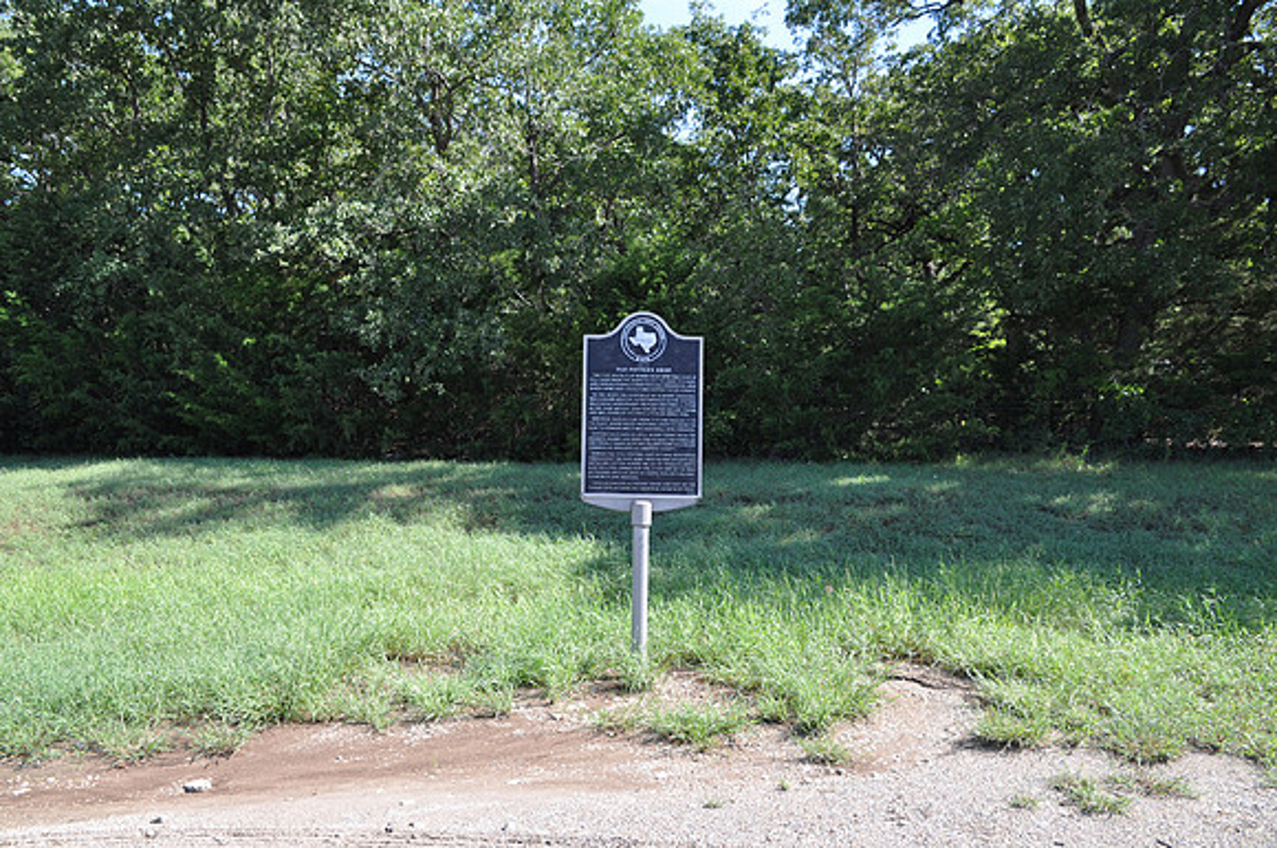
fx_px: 956
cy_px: 424
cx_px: 638
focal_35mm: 27
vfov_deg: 47.8
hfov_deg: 67.5
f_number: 8
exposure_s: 1/60
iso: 200
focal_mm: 18
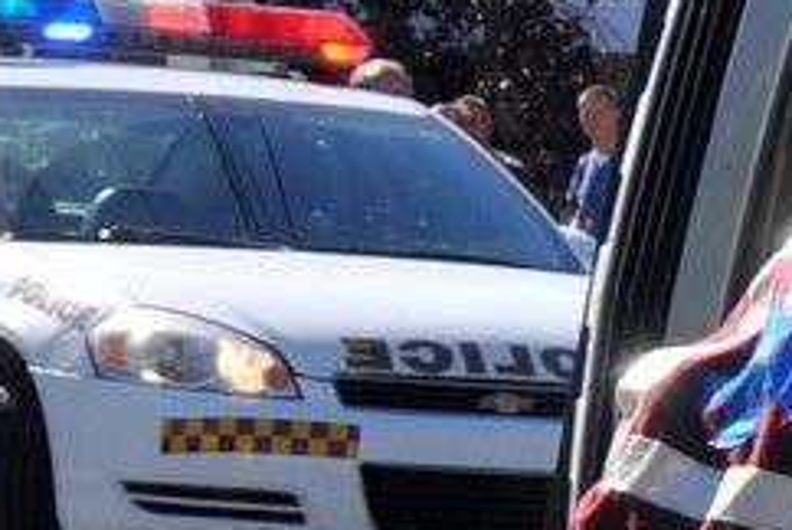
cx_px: 2275
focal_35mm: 317
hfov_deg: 6.1
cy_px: 57
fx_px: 6982
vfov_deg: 4.3
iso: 320
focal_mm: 32
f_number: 10
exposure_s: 1/400
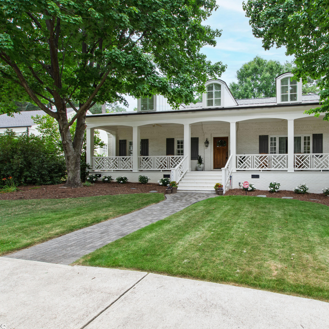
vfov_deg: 74.8
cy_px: 172
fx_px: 215
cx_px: 237
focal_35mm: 20
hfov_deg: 70.9
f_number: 8
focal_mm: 10
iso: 125
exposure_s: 1/40
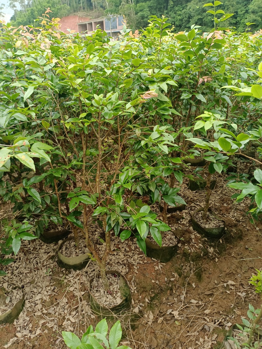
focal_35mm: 25
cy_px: 174
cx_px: 131
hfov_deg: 54.9
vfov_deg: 69.4
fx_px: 252
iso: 107
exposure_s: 1/100
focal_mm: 4.71
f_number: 1.79
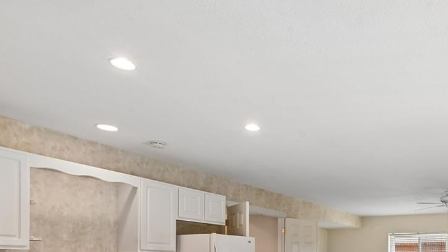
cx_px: 369
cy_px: 264
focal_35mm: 32
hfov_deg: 55.9
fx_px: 380
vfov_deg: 33.0
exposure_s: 1/15
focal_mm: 14
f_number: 10
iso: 400
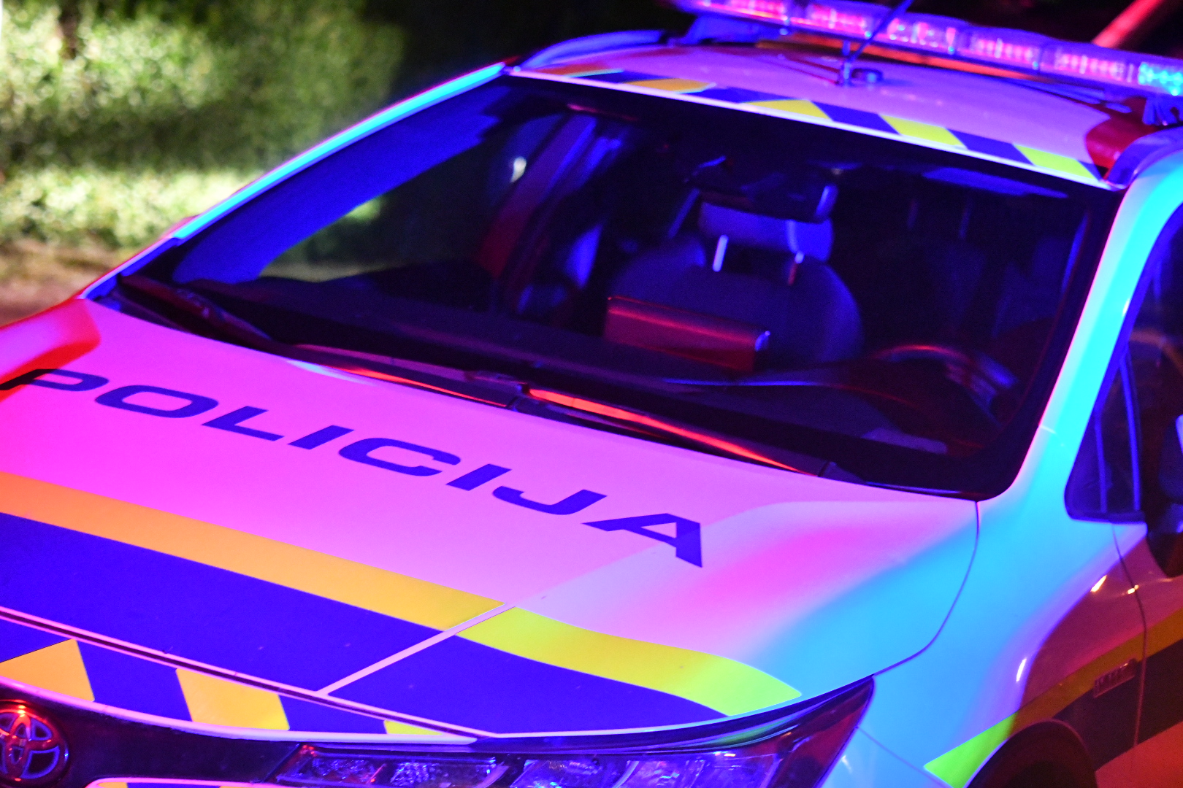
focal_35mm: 105
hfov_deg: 19.5
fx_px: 3450
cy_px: 394
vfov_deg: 13.0
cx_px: 592
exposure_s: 1/80
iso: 10000
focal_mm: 70
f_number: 2.8
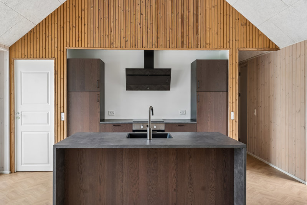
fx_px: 256
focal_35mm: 30
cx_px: 154
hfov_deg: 61.9
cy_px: 102
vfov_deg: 43.6
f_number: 8
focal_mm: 20
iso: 250
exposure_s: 1/30
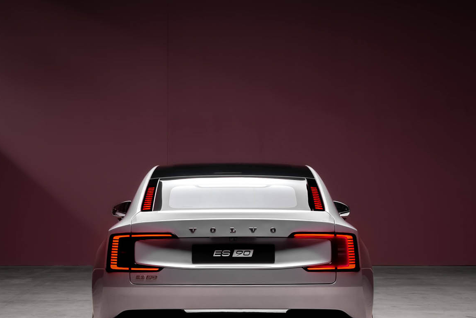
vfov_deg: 16.5
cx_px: 231
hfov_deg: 24.5
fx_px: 1098
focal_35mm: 83
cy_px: 198
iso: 125
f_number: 14
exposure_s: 2
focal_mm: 50
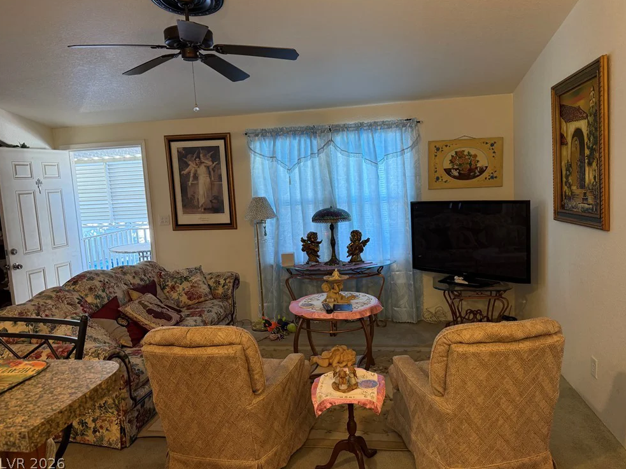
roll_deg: +2.2
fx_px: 452
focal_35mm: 25
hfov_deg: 69.4
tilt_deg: -6.5
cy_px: 230
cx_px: 322
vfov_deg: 54.9
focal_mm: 6.76
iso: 200
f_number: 1.78
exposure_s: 1/60
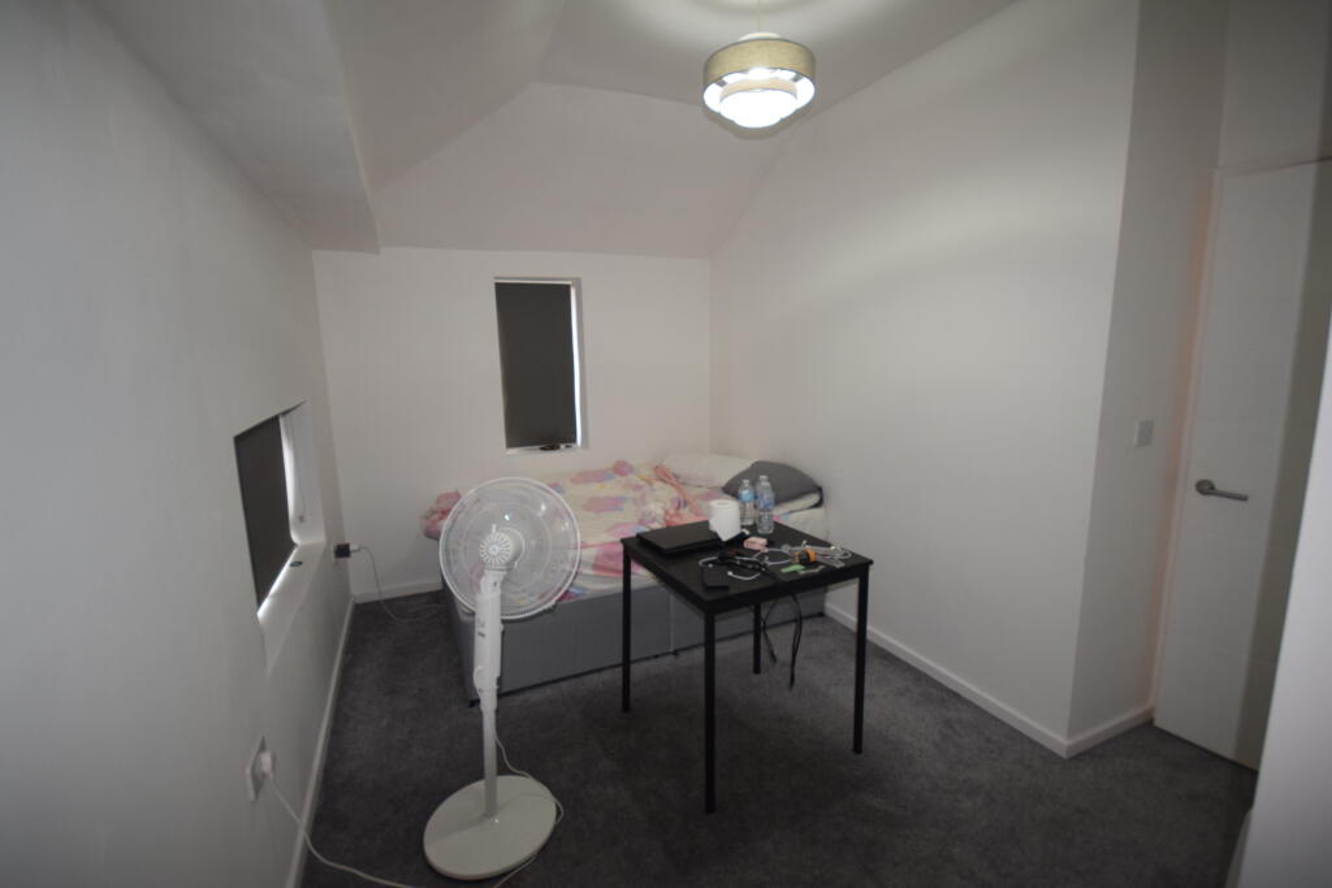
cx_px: 666
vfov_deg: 77.3
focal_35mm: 15
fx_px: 555
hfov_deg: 100.4
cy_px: 444
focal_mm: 10
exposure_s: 1/80
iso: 800
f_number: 4.5
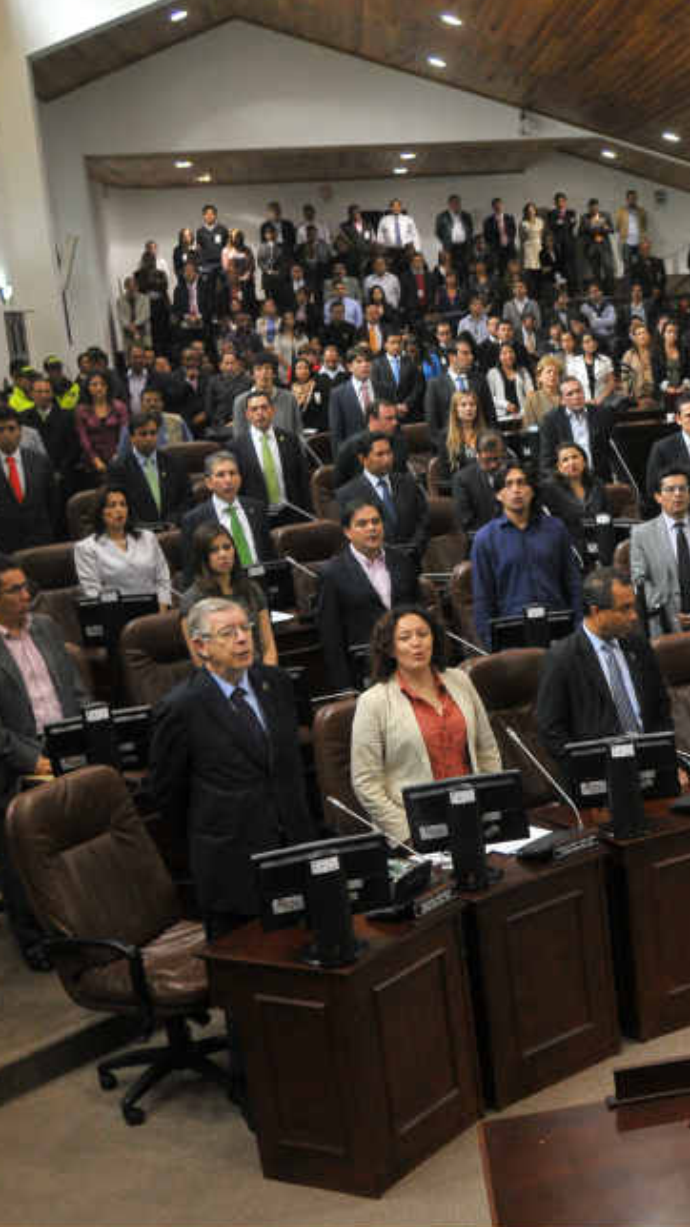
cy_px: 609
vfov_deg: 42.9
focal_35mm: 48
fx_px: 1562
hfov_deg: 22.9
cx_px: 820
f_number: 3.2
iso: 800
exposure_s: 1/80
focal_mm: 20
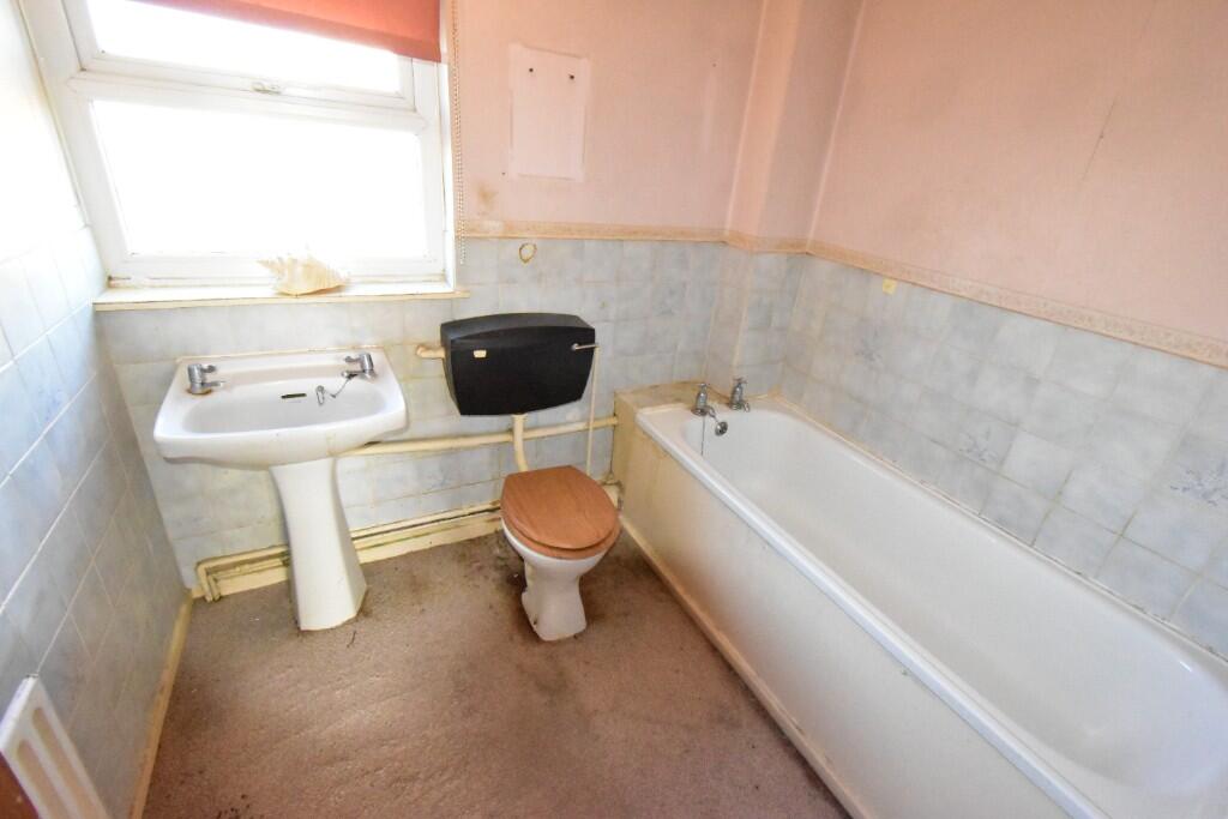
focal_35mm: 15
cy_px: 410
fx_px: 512
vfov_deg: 77.3
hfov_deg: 100.4
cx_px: 614
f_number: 10
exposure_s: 1/200
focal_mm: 10
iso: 12800
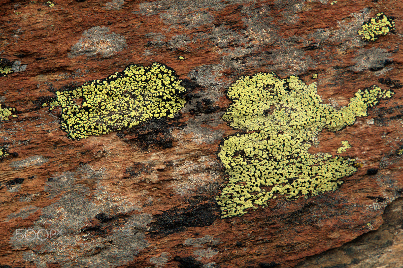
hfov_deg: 4.6
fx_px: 5032
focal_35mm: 450
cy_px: 134
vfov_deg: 3.0
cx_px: 202
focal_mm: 300
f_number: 11
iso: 200
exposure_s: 1/200
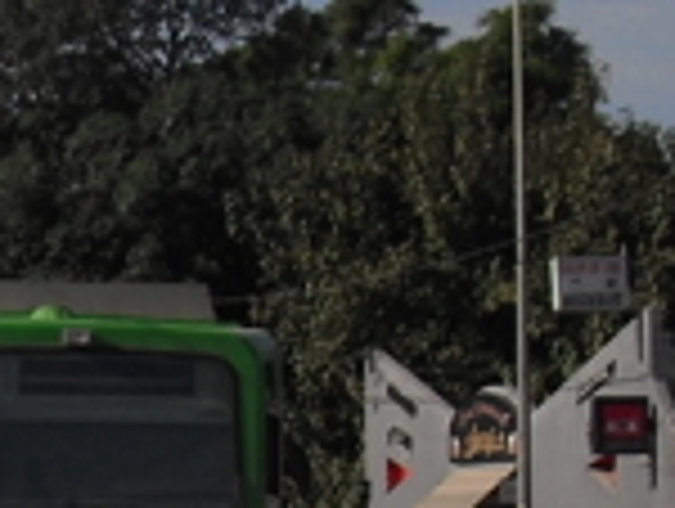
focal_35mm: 192
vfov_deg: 7.7
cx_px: -207
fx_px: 3750
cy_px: 611
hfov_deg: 10.1
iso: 64
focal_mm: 6.3
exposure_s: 1/250
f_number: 7.8
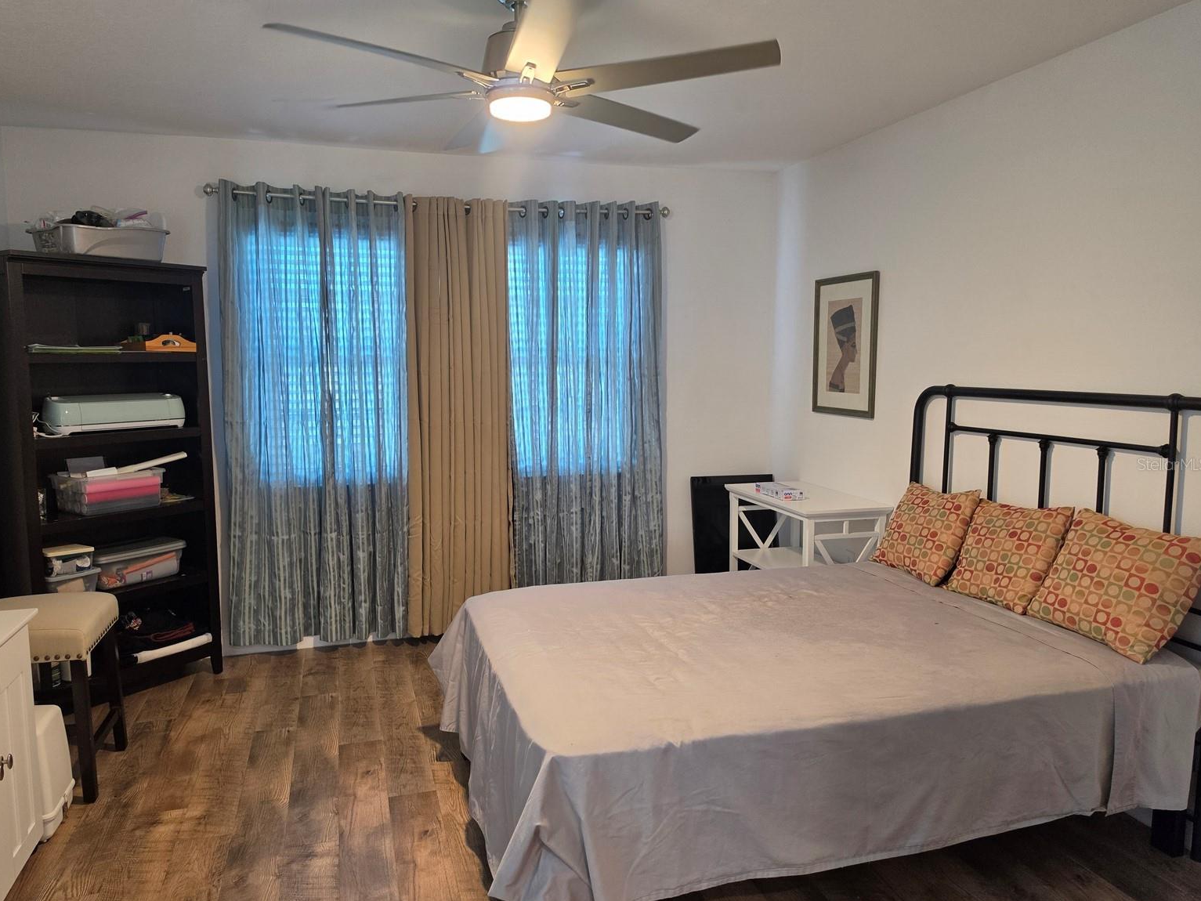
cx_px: 584
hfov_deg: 71.6
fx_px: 833
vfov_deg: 56.8
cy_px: 464
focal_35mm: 24
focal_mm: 6.5
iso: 160
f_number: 1.4
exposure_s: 1/120
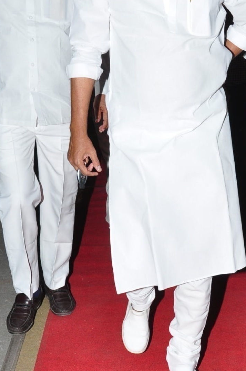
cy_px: 153
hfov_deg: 18.9
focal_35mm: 71
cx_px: 197
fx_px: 730
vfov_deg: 28.4
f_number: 9
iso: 500
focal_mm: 26
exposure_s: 1/125
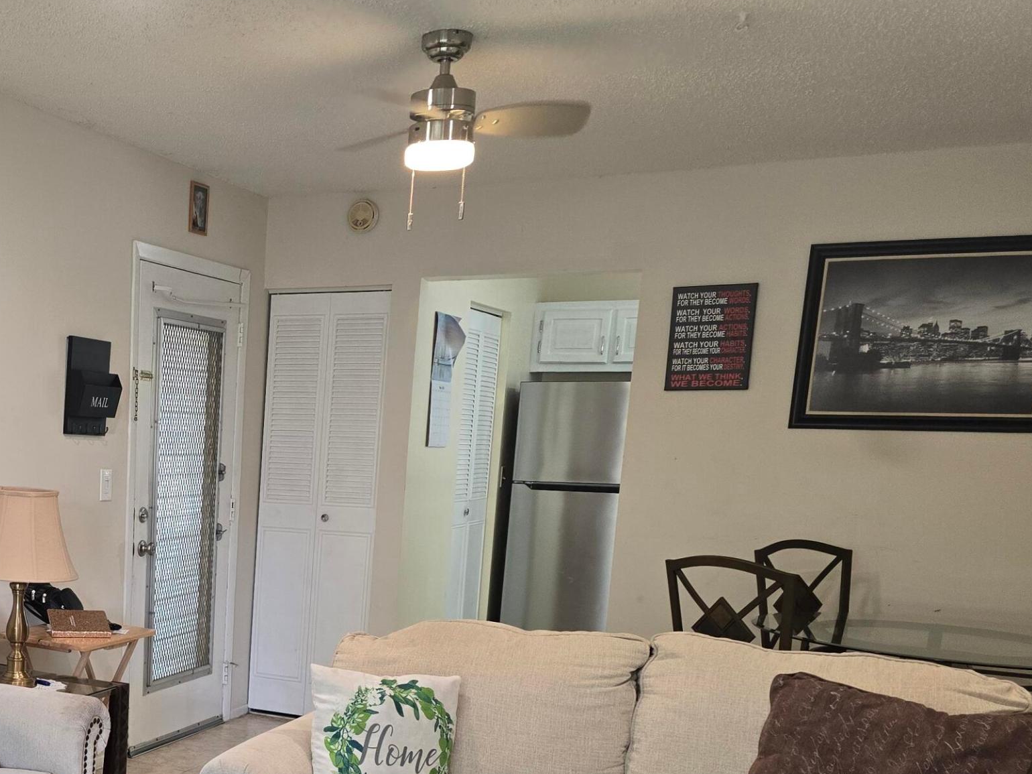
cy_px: 703
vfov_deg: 31.9
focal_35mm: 43
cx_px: 86
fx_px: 1282
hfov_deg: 40.3
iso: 200
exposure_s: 1/120
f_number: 1.7
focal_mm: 6.3
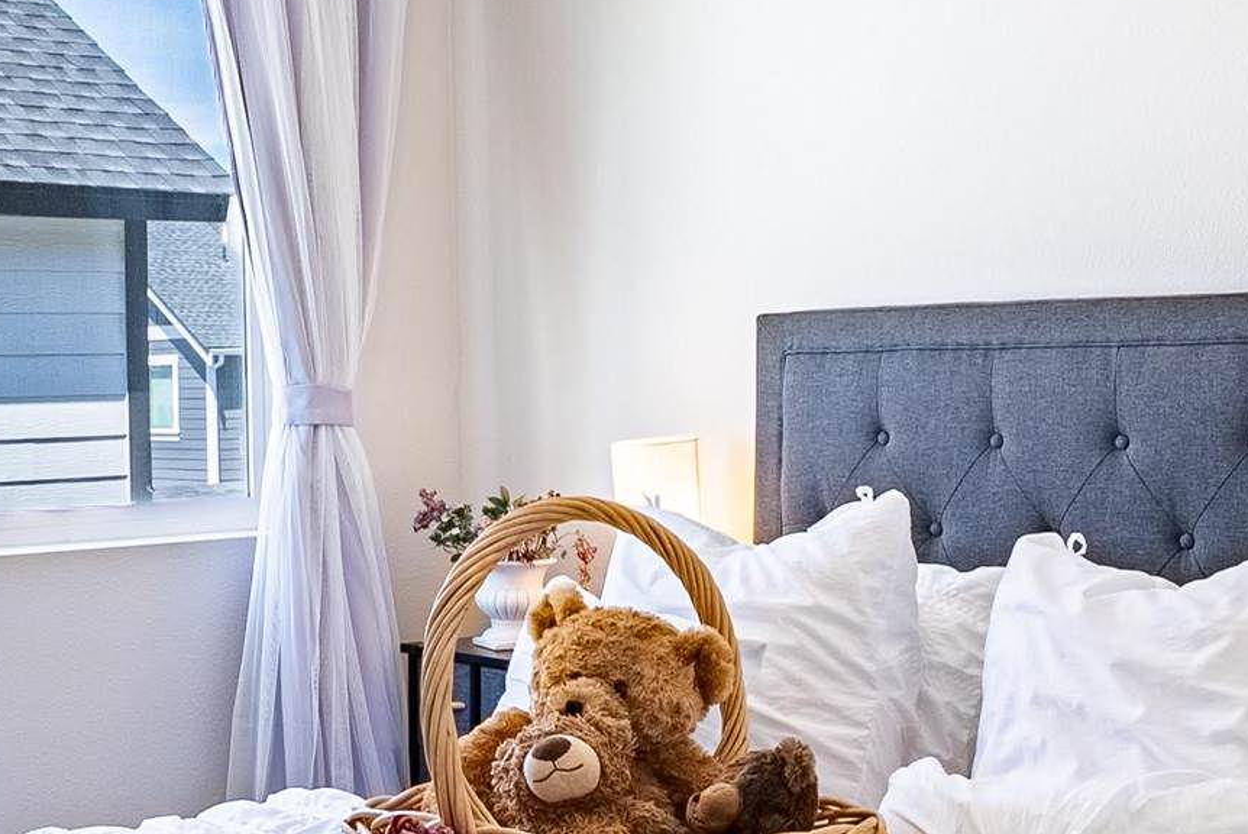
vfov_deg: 23.8
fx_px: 1977
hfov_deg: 34.5
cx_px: 352
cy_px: 491
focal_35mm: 57
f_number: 8
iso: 400
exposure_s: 1/1000
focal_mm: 16
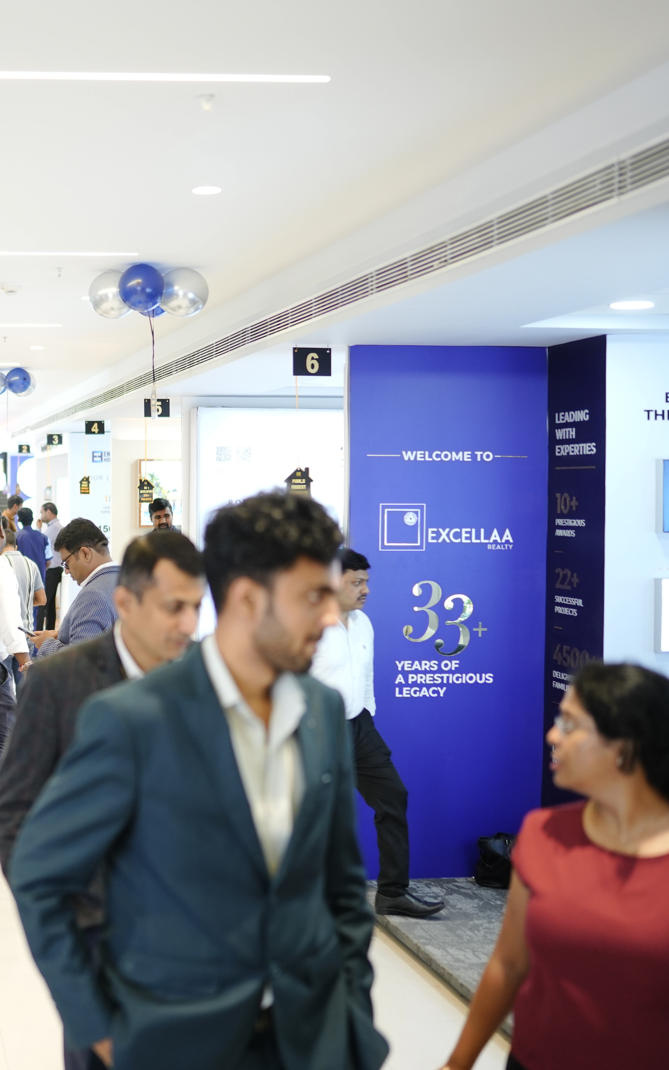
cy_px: 534
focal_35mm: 54
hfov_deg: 22.4
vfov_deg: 37.5
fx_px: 1575
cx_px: -105
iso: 500
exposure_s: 1/160
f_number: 1.4
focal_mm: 35
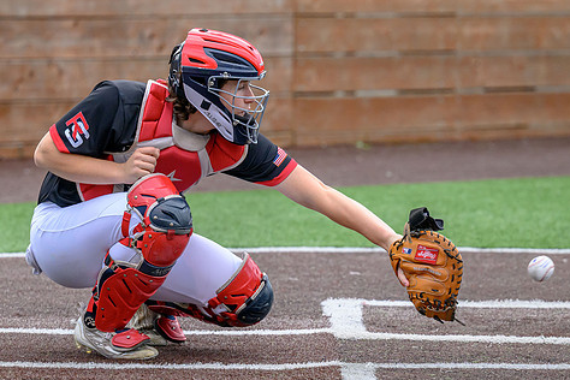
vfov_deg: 5.8
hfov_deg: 8.6
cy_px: 234
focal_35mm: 238
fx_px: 3768
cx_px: 217
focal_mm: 125
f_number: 3.2
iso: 2000
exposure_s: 1/2000
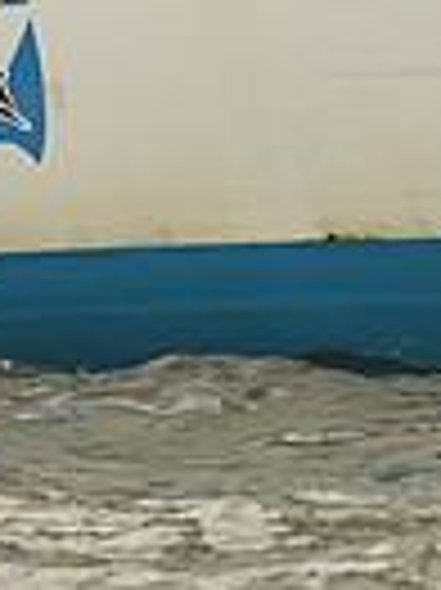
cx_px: 302
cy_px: -137
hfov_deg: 2.0
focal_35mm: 726
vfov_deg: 2.7
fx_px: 12352
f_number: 5.6
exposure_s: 1/1600
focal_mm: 170
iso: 320
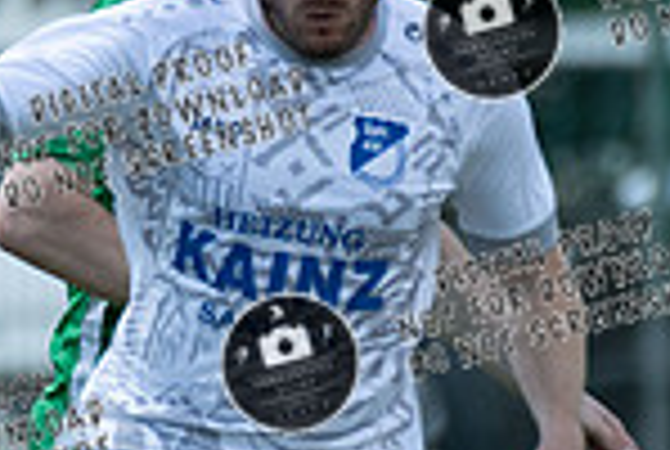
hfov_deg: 0.9
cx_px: 358
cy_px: 314
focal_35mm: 2394
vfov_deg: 0.6
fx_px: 44644
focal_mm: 450
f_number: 5.6
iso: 900
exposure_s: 1/1600
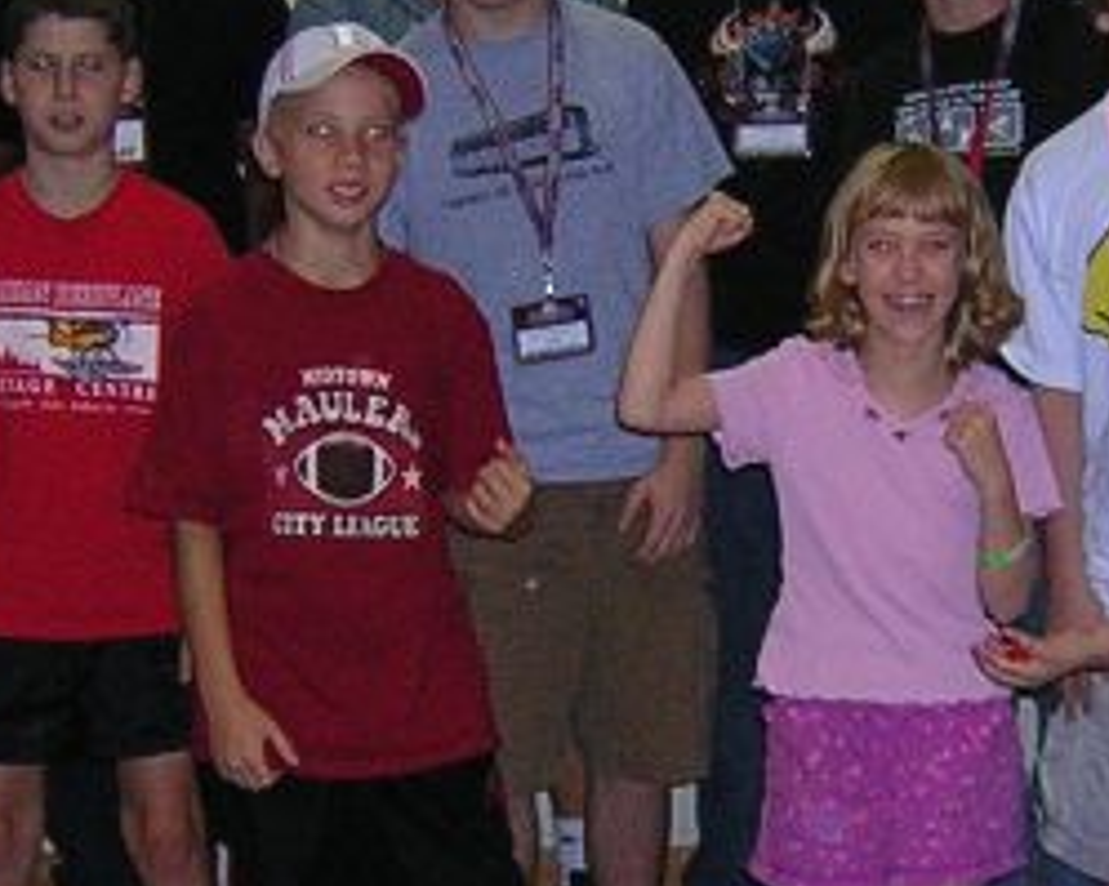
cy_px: 347
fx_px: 3707
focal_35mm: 113
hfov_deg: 17.0
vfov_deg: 13.6
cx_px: 655
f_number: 2.6
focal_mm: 4.7
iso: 400
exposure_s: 1/60.1
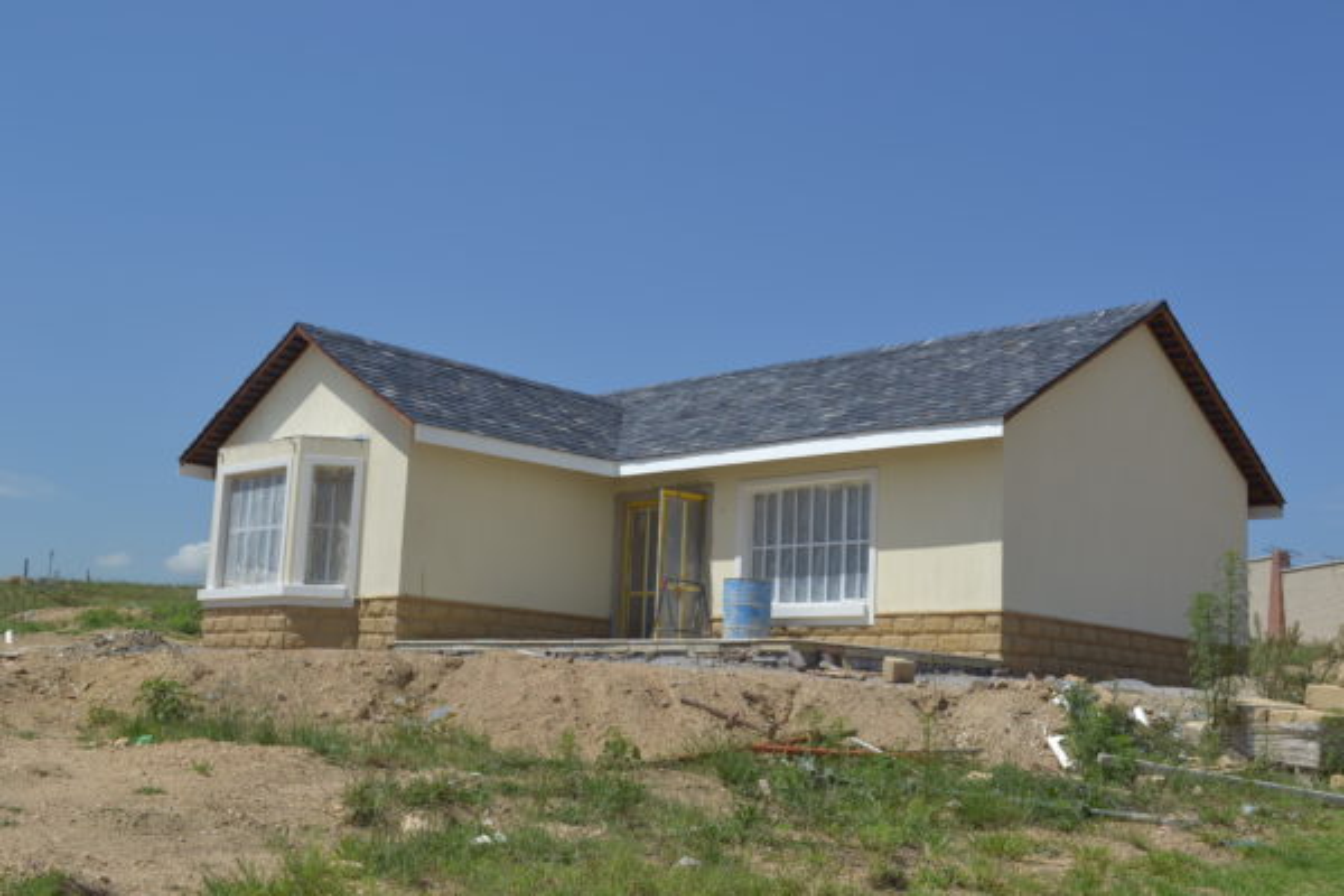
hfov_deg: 46.4
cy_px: 448
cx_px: 672
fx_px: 1568
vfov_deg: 31.9
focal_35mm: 42
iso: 100
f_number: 8
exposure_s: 1/250
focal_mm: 28
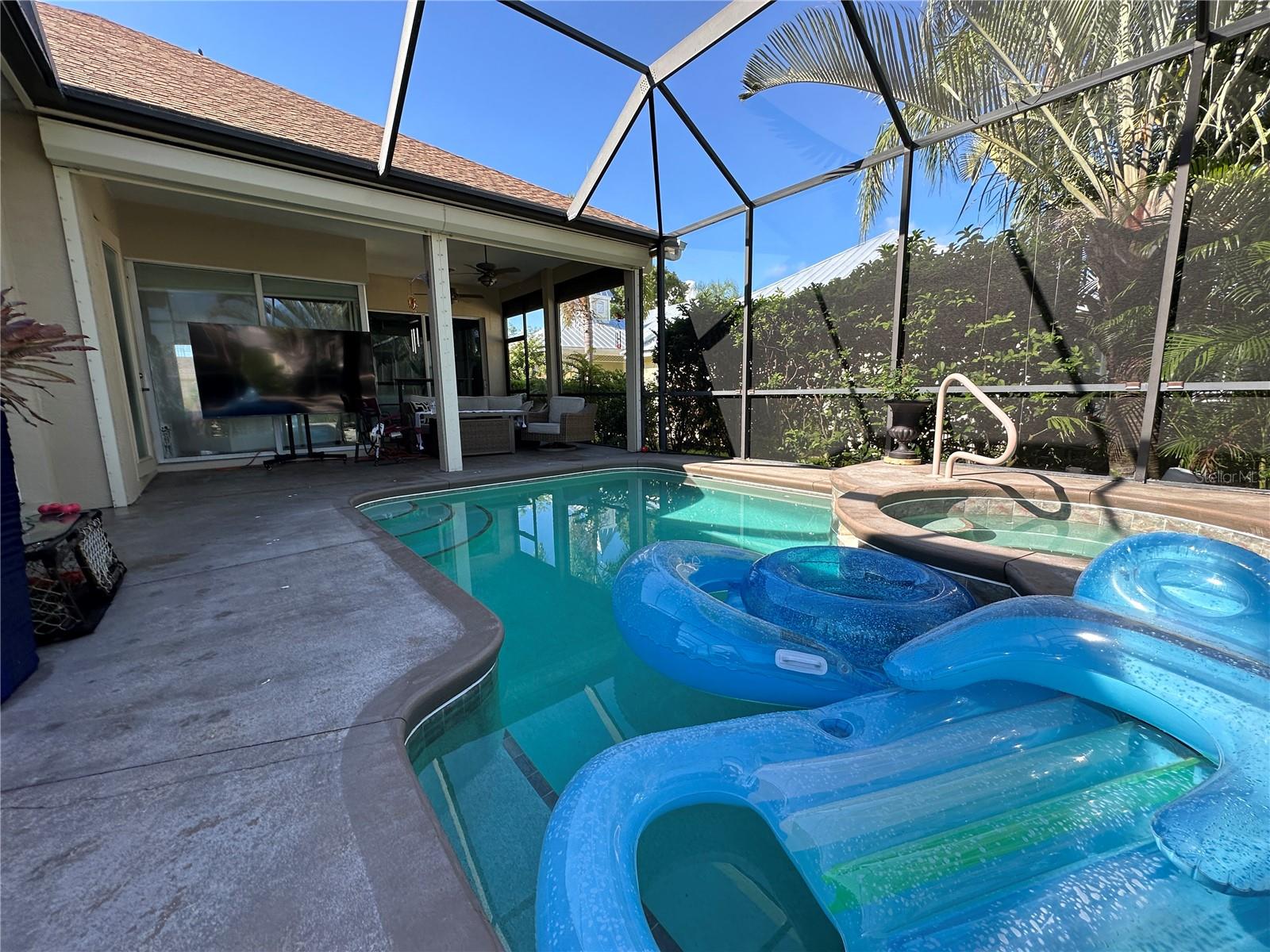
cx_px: 635
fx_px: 514
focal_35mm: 14
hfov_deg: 102.1
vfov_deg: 85.7
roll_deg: +1.3
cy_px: 476
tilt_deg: -8.8
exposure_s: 1/249
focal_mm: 2.22
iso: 40
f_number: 2.2
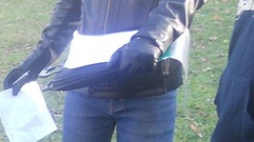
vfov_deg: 10.2
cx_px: -192
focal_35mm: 110
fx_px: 740
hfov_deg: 16.5
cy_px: 283
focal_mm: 4.9
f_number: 3.2
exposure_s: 1/40
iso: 80
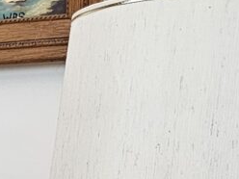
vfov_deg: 7.1
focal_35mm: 178
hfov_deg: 10.4
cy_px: 612
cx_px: -206
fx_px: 1229
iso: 160
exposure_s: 1/120
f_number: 1.7
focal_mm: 6.3
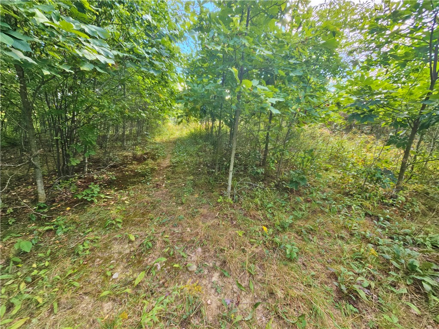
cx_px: 220
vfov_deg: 89.9
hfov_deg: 106.2
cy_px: 164
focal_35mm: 13
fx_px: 165
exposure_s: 1/120
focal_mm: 2.2
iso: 50
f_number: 2.2
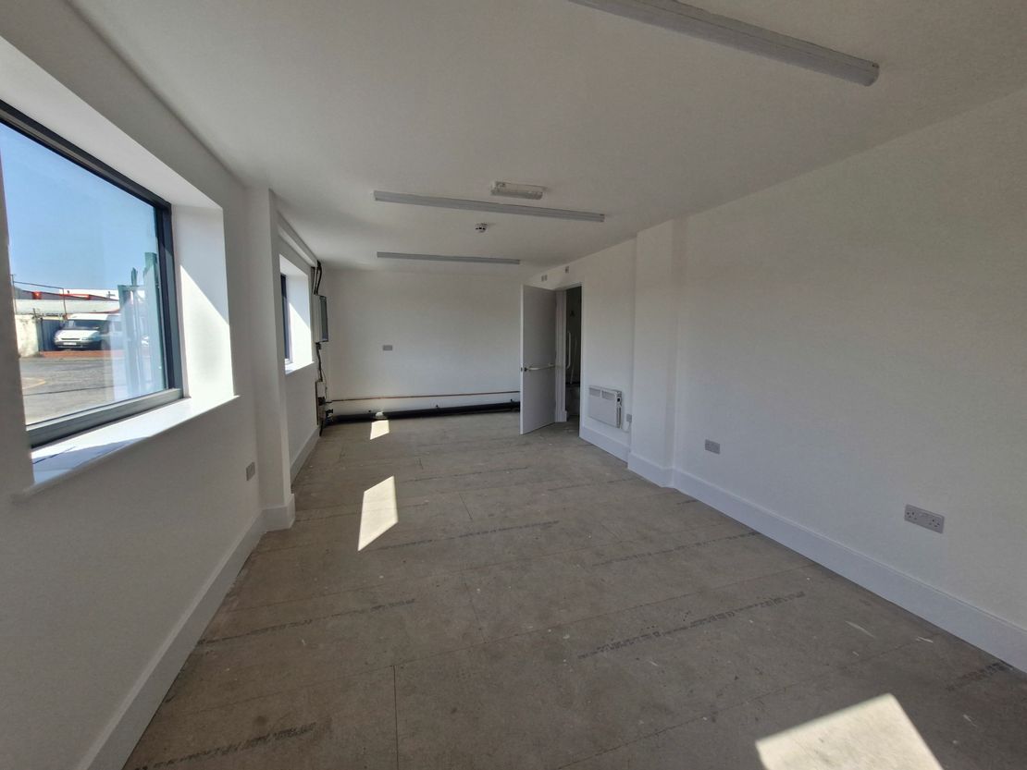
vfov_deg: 89.9
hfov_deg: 106.2
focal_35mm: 13
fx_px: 386
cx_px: 514
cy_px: 385
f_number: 2.2
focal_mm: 1.74
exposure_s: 1/473
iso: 50
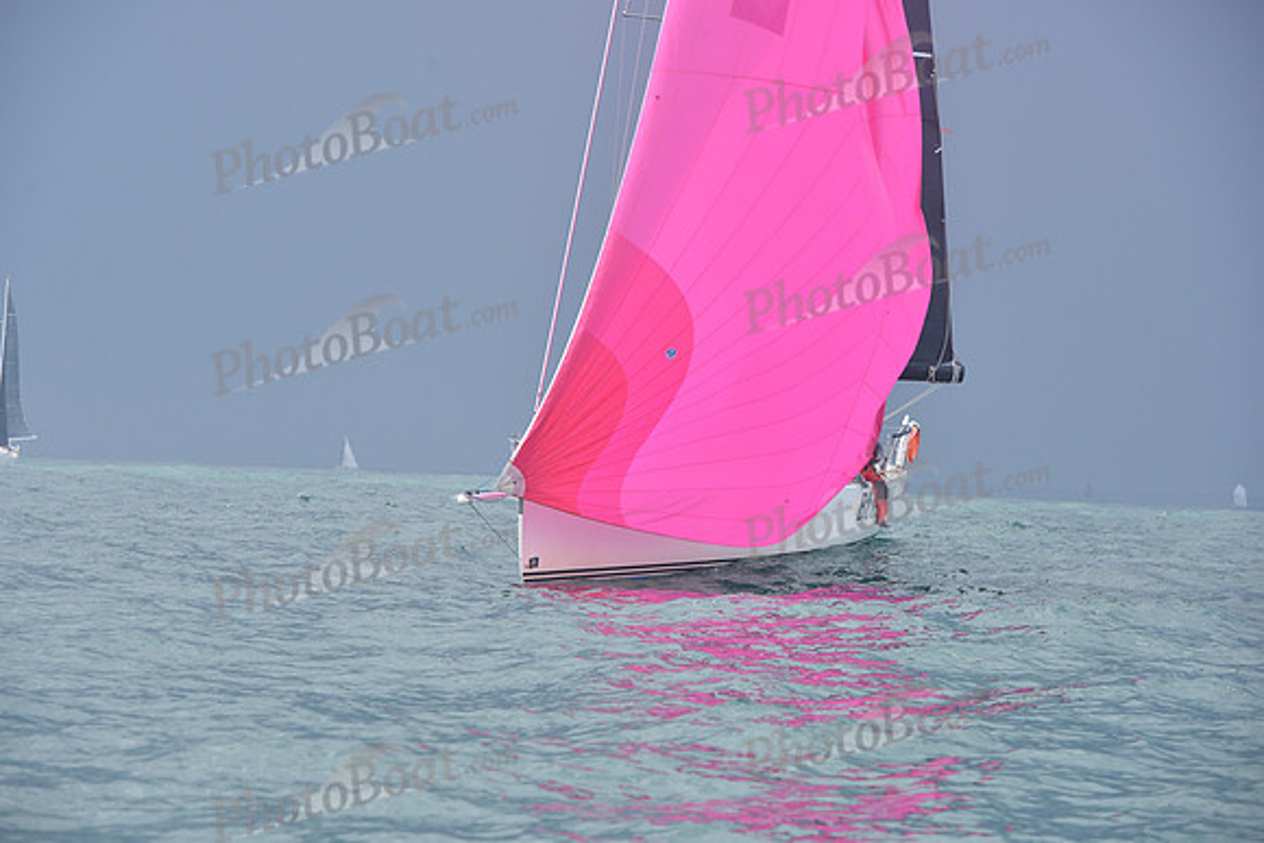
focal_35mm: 135
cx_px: 632
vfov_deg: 10.2
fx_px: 4741
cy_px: 422
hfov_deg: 15.2
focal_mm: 135
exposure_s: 1/800
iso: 320
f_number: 7.1
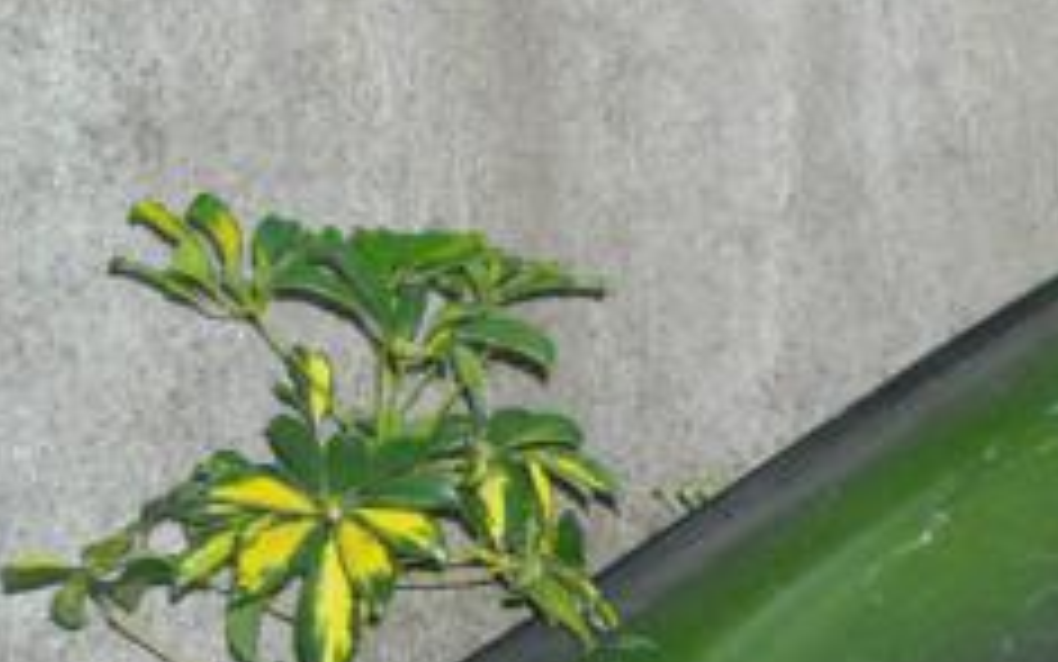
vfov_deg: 12.9
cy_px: 446
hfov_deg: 19.8
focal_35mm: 101
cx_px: 1135
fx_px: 2913
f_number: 2.8
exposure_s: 1/60
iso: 400
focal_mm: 5.7
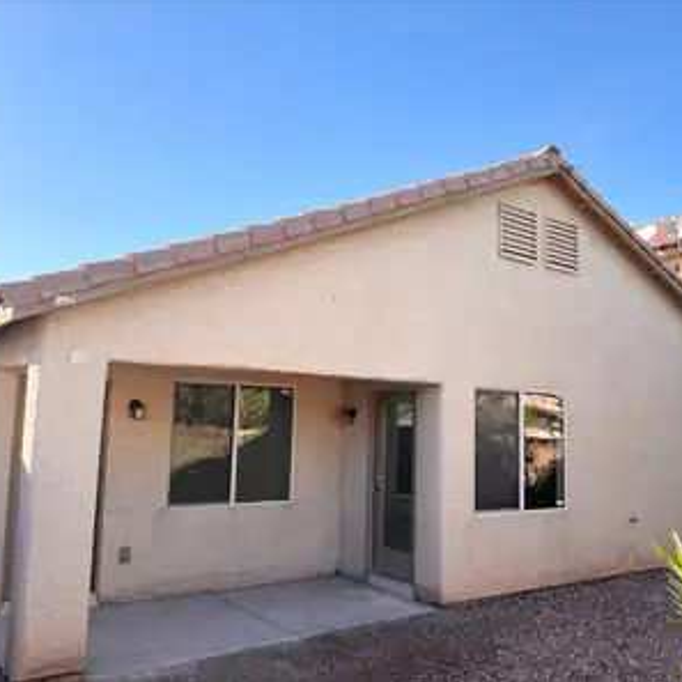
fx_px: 691
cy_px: 340
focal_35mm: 31
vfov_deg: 52.5
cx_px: 354
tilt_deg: +6.6
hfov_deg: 52.5
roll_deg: -1.9
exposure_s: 1/2083
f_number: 1.5
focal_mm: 5.7
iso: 50
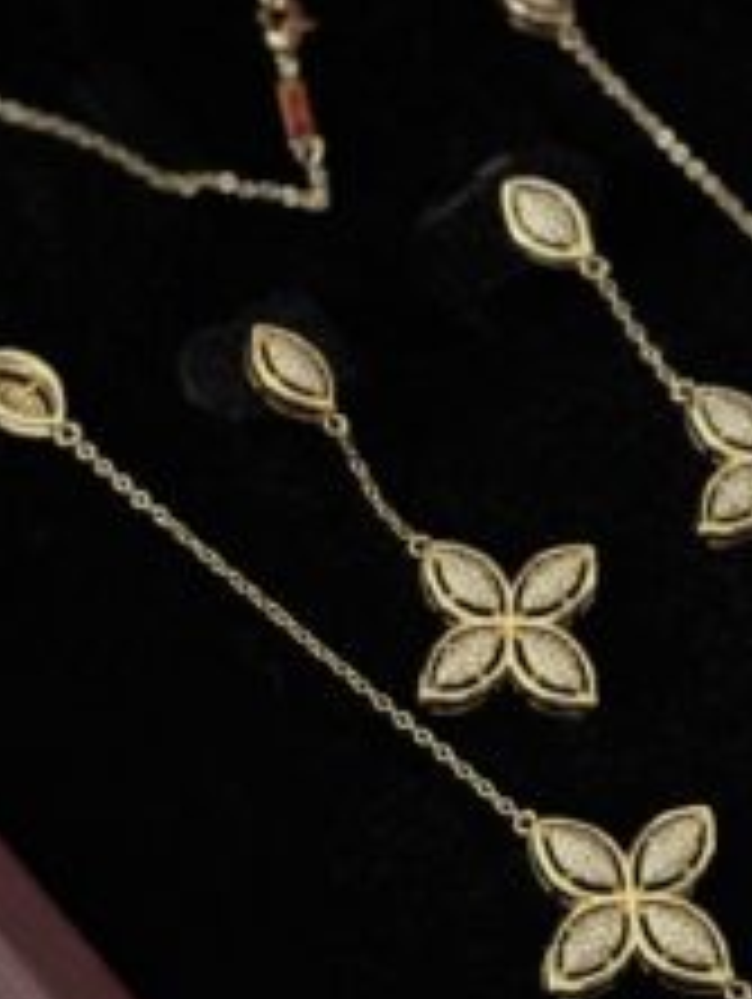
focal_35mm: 115
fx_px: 3325
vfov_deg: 16.9
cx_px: 576
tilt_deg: -53.9
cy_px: 110
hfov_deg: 12.9
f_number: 1.78
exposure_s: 1/40
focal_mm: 6.76
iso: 500
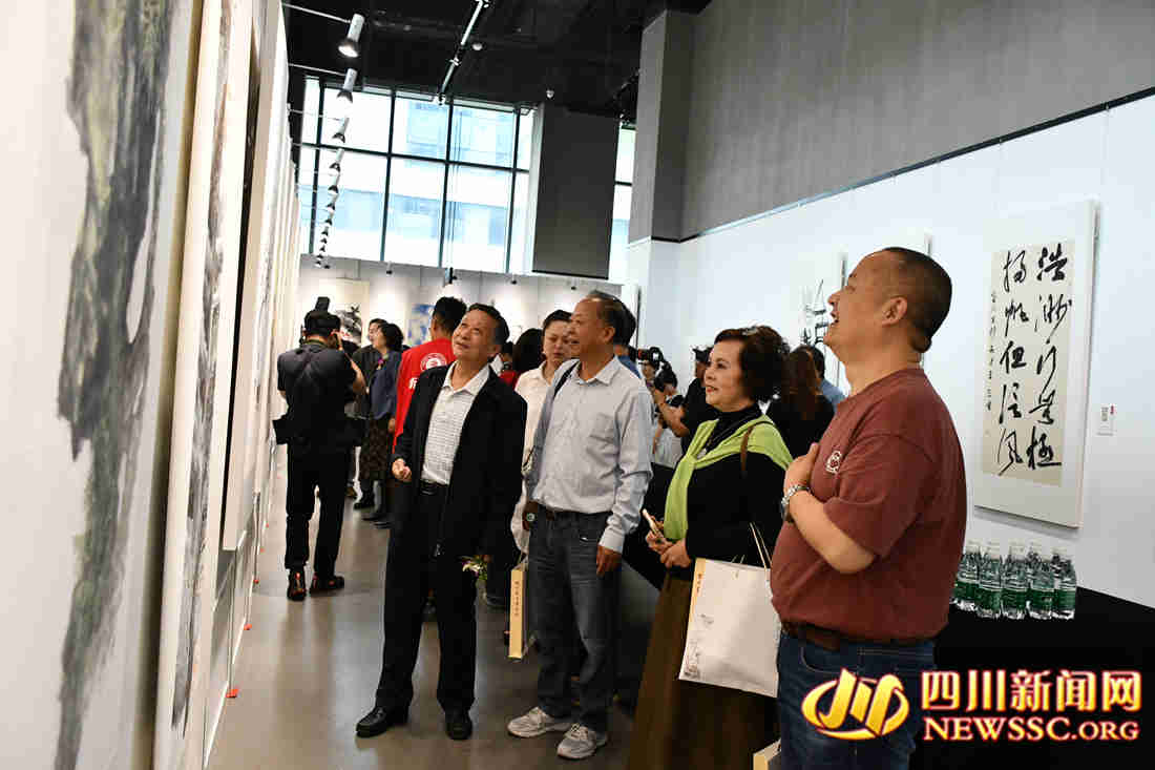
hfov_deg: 61.9
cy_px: 385
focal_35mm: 30
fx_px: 962
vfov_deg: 43.6
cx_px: 578
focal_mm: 20
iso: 2000
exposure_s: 1/320
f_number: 4.5
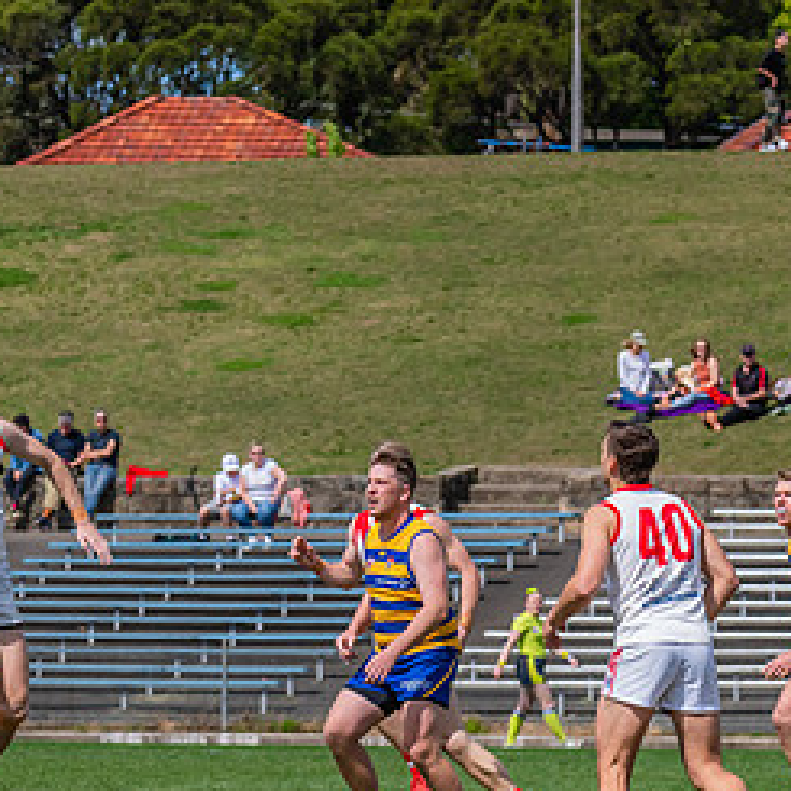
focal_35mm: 438
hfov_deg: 4.0
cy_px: 534
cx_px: 42
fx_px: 11323
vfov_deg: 4.0
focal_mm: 210
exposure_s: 1/1600
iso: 800
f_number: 9
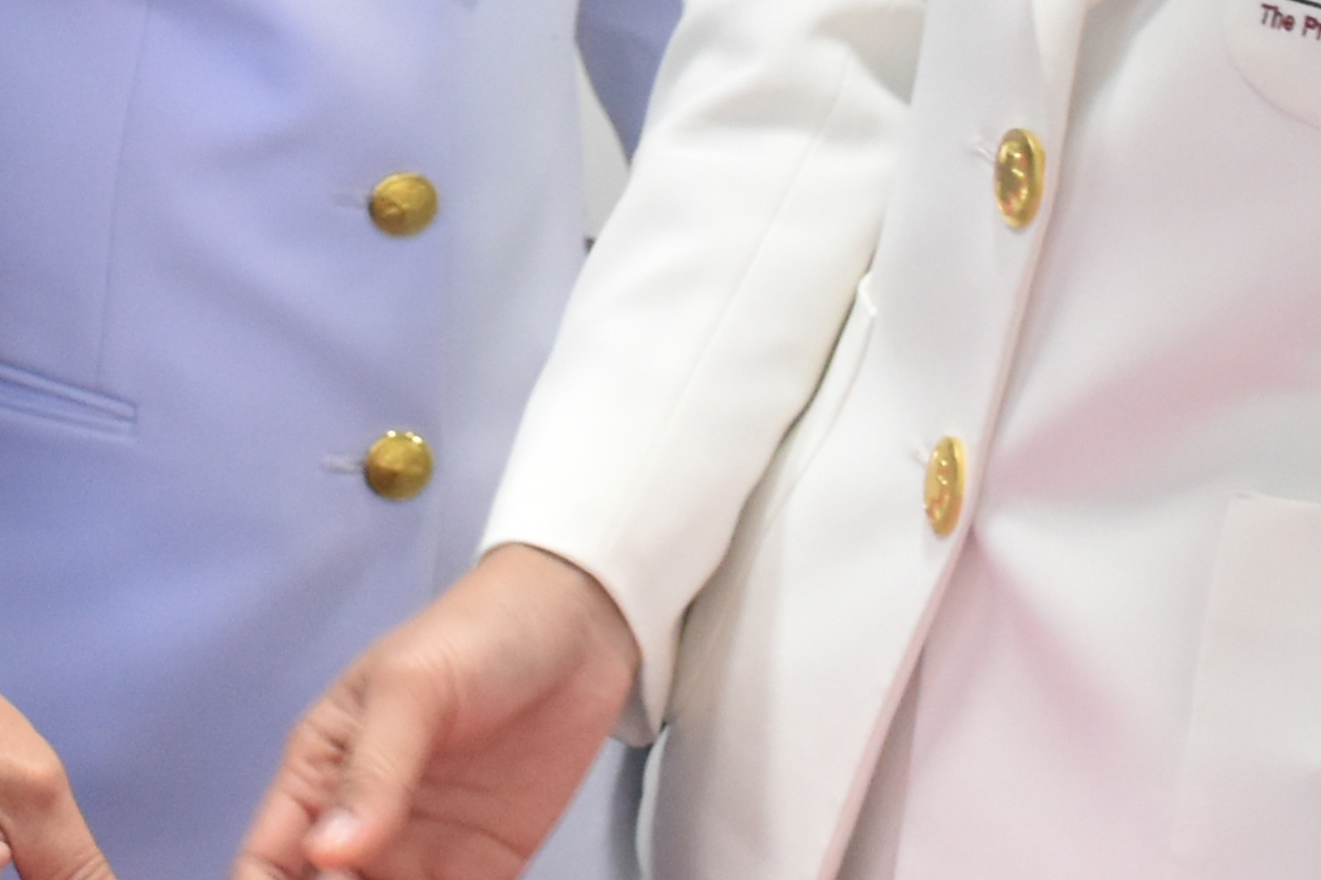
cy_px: -104
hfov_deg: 12.4
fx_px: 6067
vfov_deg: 8.2
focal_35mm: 165
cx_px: 299
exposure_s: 1/60
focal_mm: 23
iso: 1250
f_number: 3.8
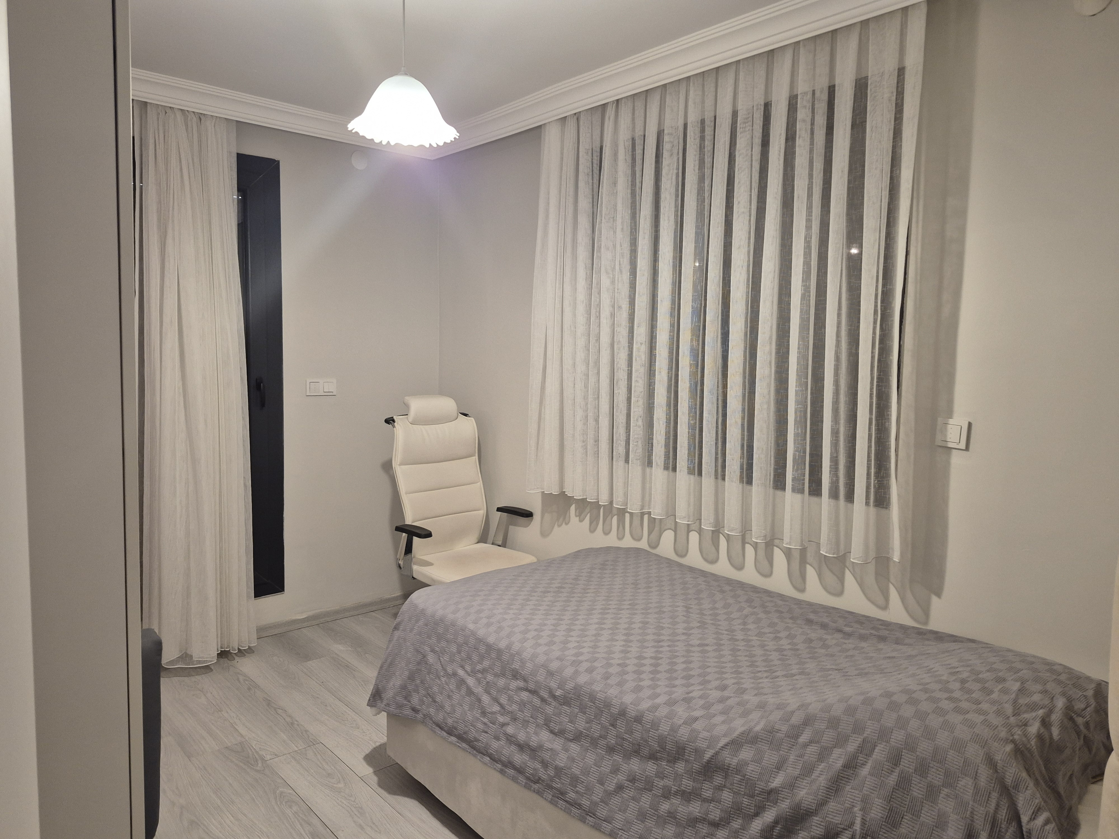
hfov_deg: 73.9
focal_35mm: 23
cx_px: 560
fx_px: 744
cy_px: 420
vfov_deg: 58.9
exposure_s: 1/100
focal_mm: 5.4
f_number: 1.8
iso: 320
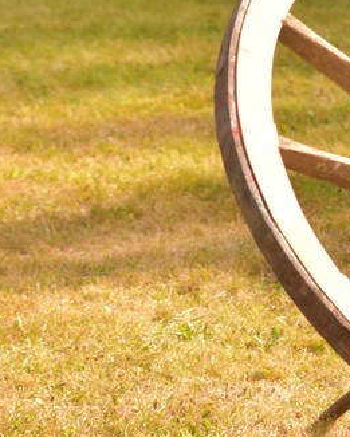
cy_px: 204
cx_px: 370
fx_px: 8594
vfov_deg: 2.9
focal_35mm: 664
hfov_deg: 2.3
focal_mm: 150
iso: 160
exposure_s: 1/200
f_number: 5
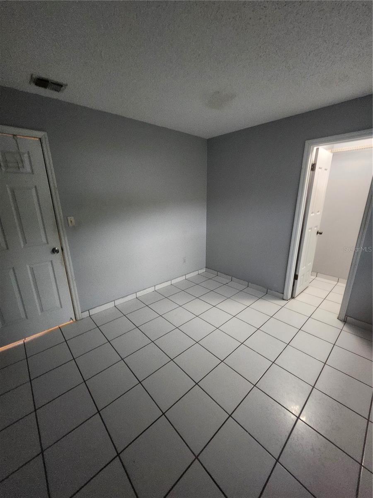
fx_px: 187
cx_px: 186
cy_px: 249
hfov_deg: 89.9
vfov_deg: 106.2
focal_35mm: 13
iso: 640
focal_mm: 1.74
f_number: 2.2
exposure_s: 1/24
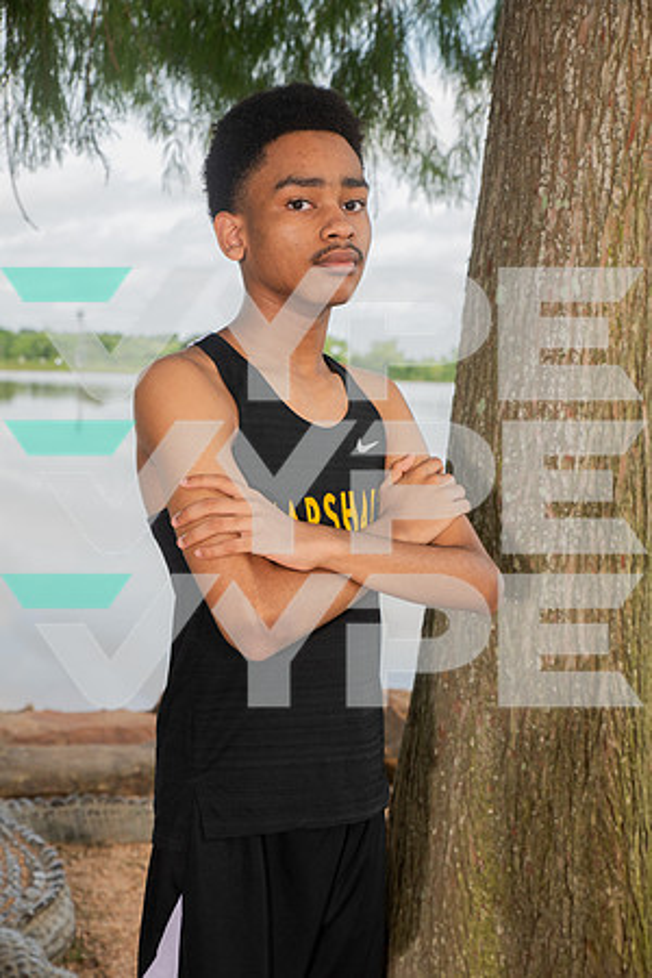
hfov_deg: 27.0
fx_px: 1358
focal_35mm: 50
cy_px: 489
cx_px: 326
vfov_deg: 39.6
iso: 320
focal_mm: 50
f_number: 7.1
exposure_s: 1/320
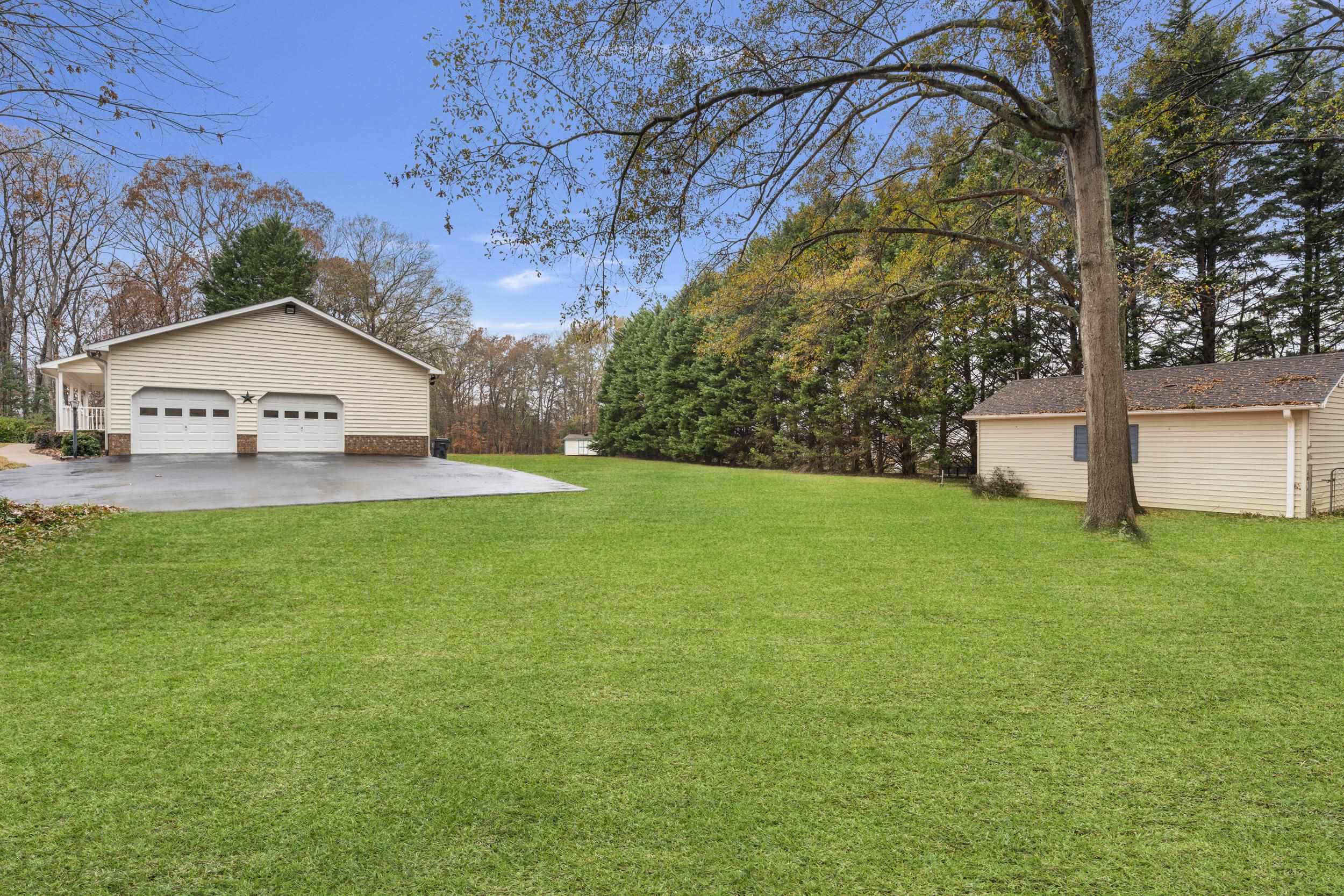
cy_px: 448
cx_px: 672
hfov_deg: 94.6
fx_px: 620
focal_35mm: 17
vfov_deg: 71.7
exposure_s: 1/25
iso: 100
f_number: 9
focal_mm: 16.6
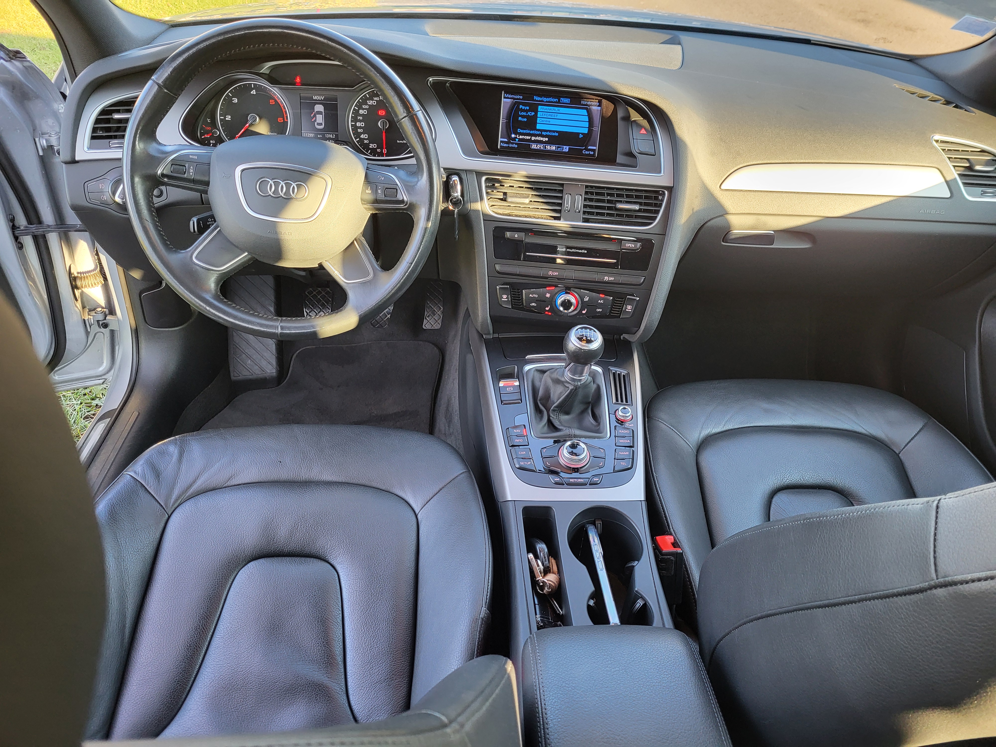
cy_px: 374
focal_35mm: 26
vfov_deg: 53.1
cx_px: 498
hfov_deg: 67.3
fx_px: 748
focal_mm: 5.4
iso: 160
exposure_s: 1/100
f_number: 1.8
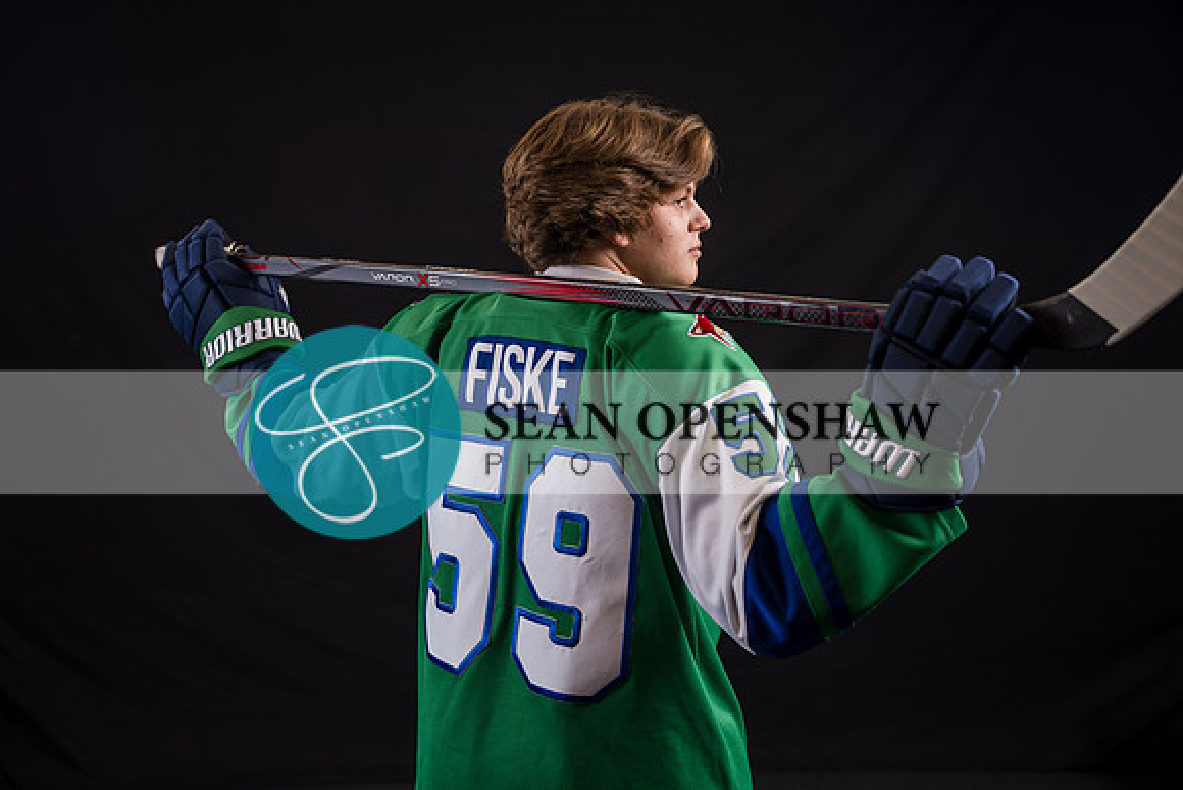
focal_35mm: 46
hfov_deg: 43.0
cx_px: 592
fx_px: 1502
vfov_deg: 29.4
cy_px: 395
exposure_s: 1/160
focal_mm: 45.7
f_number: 2.8
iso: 80
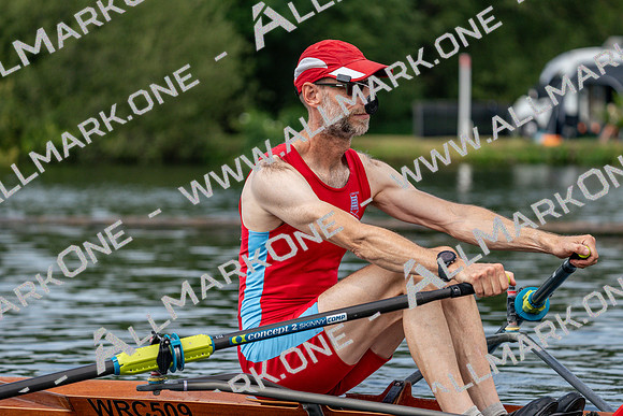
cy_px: 208
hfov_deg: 10.3
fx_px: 3462
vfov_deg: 6.9
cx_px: 312
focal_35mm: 200
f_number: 5.6
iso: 400
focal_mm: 200
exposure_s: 1/1600
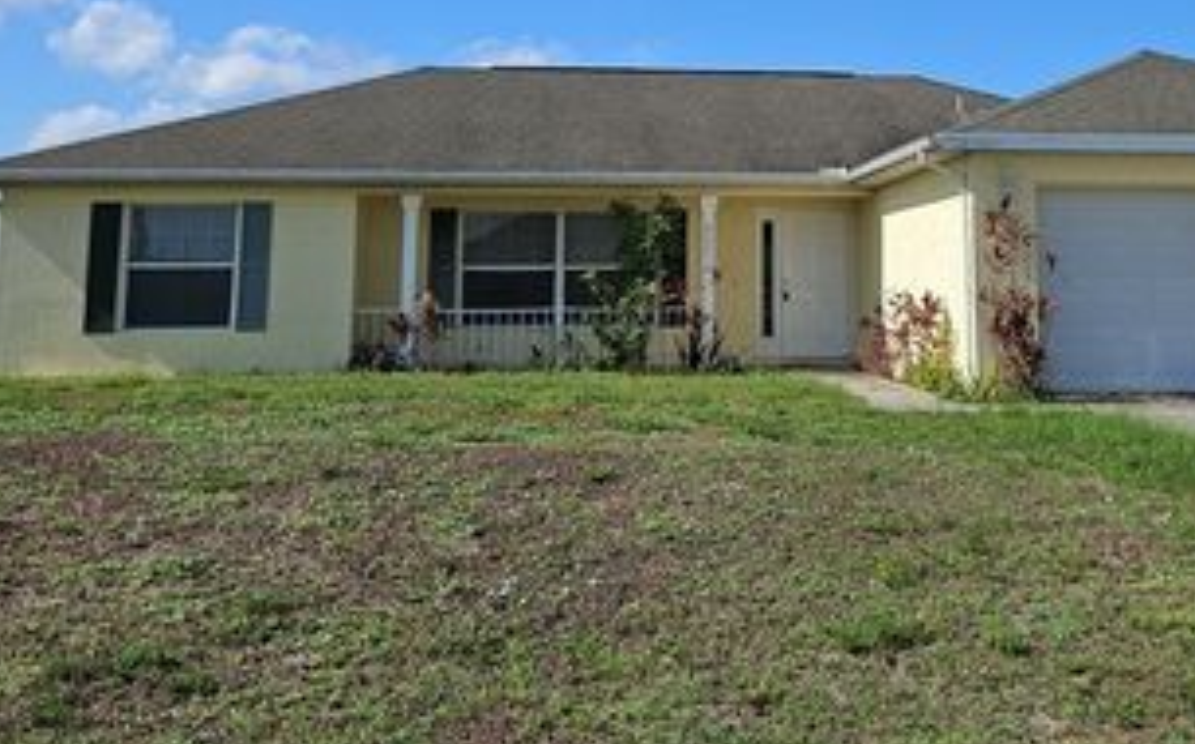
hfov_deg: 48.6
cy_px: 72
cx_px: 788
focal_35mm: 40
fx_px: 1302
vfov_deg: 30.5
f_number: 1.8
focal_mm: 5.4
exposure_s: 1/1770
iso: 50
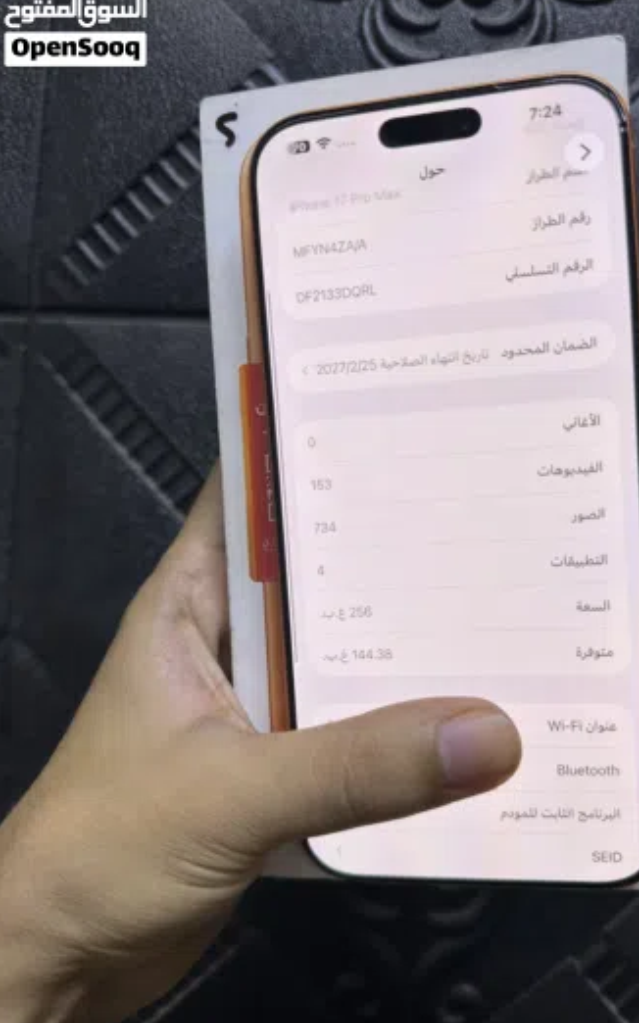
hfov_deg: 47.3
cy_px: 511
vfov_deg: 70.4
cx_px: 388
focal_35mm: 26
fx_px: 725
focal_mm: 6.86
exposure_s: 1/120
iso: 100
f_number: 1.78
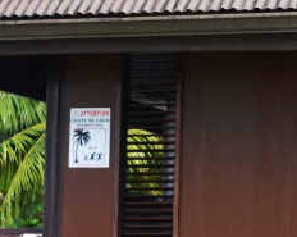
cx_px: 334
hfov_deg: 11.9
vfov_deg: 9.6
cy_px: 138
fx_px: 1405
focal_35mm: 160
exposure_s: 1/200
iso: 100
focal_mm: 22
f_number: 5
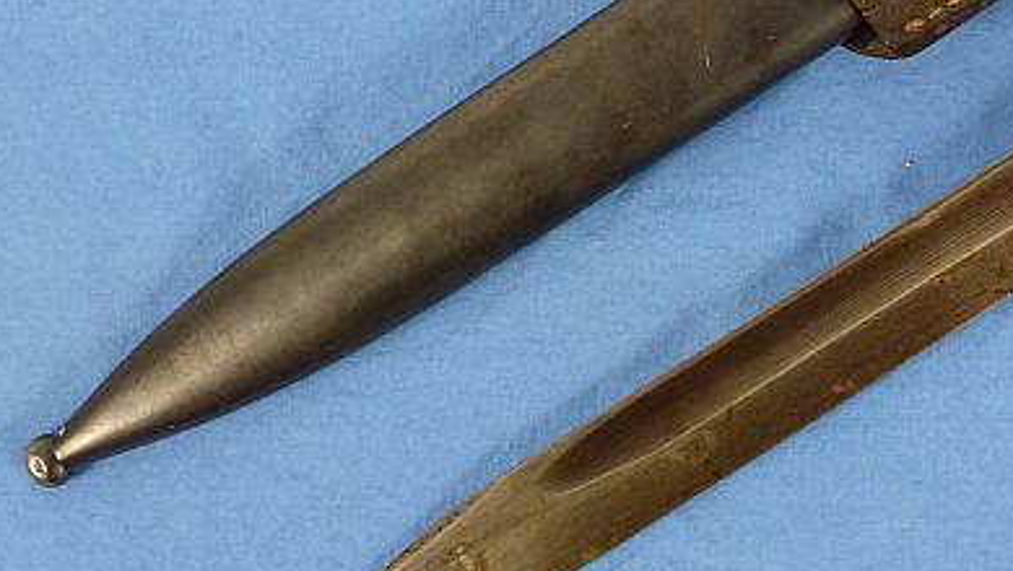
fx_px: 1801
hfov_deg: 29.6
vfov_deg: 17.7
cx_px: 984
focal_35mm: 67
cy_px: 31
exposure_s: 1/60
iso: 250
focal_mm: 5.4
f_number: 3.5
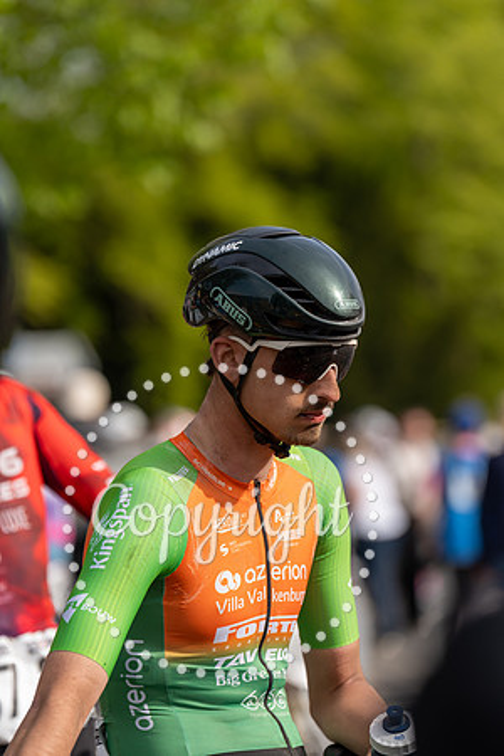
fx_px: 4200
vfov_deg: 10.3
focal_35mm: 200
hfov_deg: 6.9
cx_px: 252
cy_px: 378
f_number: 4
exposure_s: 1/1000
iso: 160
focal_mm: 200
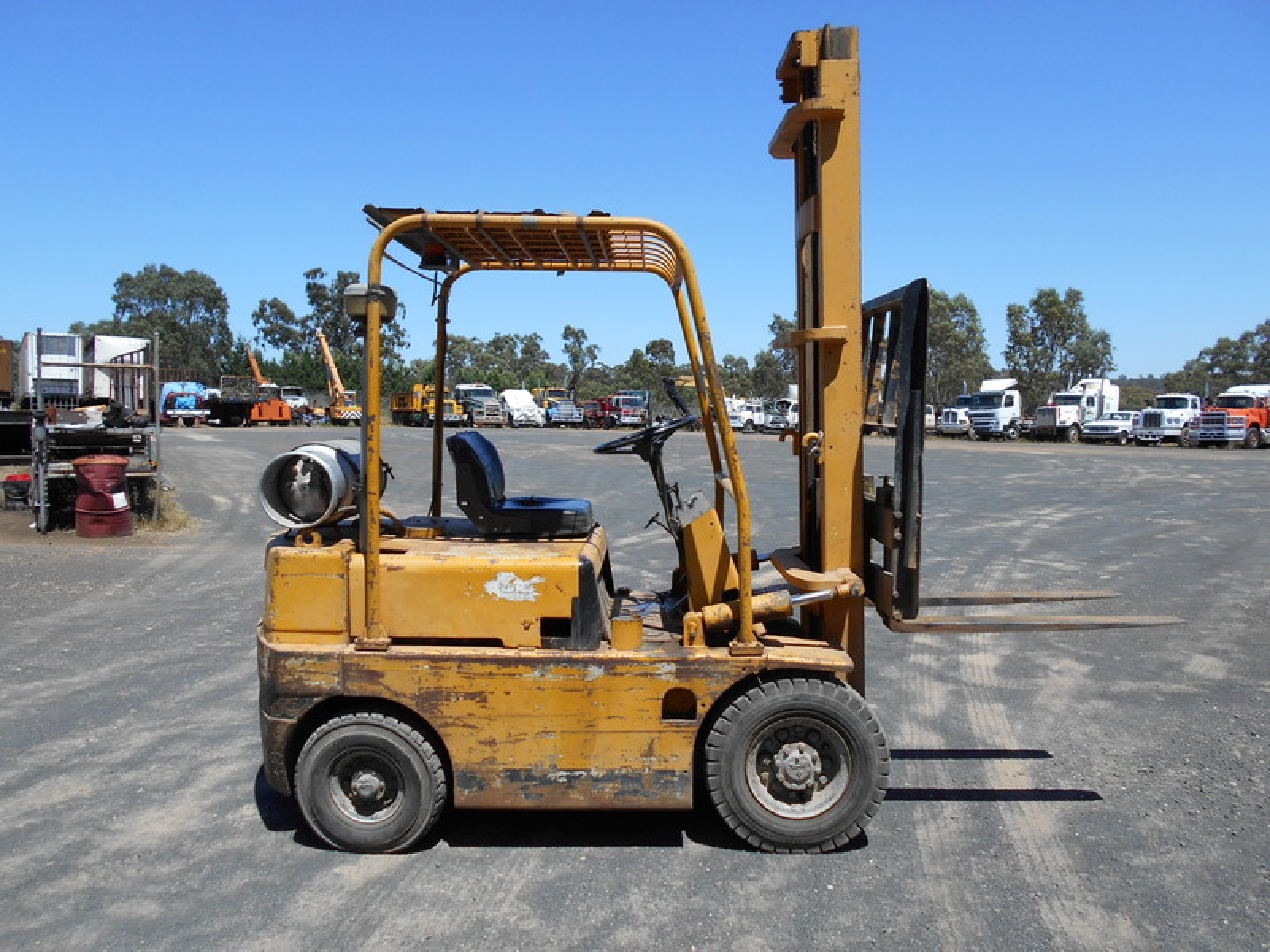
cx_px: 635
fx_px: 954
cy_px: 476
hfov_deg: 67.3
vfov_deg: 53.1
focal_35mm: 26
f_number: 3.2
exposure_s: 1/1000
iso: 80
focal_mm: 4.6
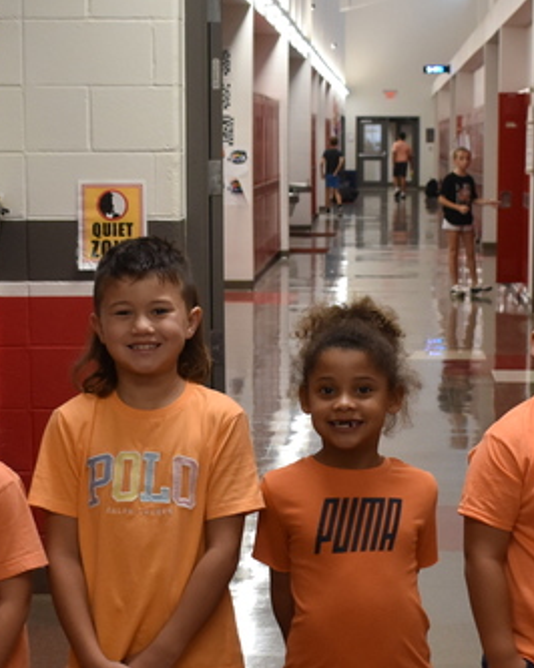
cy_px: 537
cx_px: 357
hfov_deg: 14.8
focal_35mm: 104
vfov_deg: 18.3
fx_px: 2056
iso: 800
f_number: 3.8
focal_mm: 24
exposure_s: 1/125
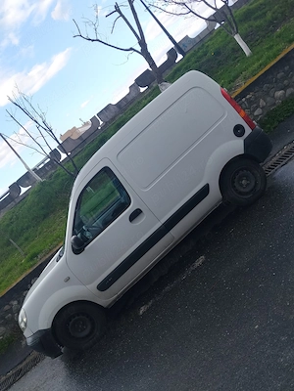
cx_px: 147
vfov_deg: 61.7
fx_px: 328
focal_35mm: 29
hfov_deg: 48.2
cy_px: 196
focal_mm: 4.22
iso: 50
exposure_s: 1/394
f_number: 1.8
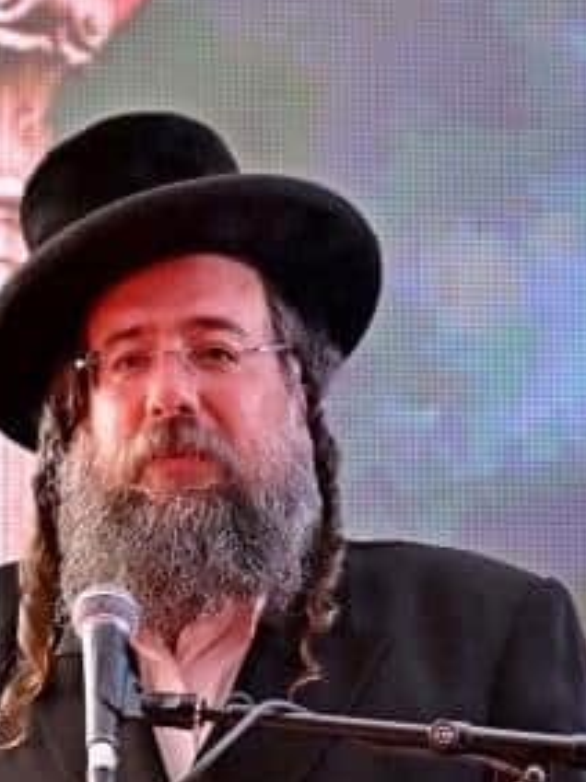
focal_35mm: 626
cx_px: 167
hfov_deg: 2.4
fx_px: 14140
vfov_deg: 3.2
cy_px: 1125
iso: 500
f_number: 2.8
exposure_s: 1/200
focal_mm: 120
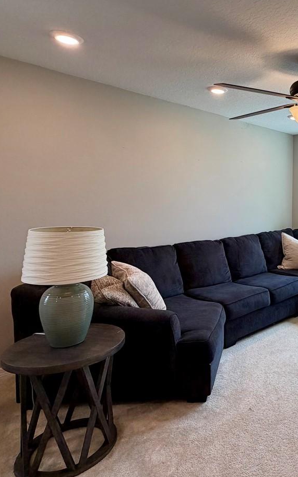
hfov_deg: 41.6
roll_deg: -0.2
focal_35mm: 26
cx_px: 295
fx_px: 338
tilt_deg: -2.7
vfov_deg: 70.3
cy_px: 217
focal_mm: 2.22
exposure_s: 1/120
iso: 125
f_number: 2.2
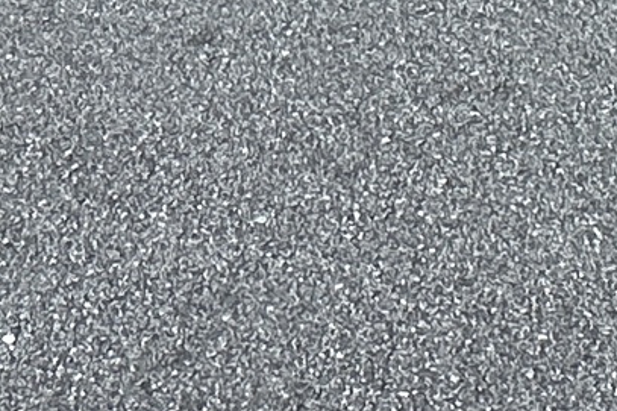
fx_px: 1884
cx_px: 605
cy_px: -1174
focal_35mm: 110
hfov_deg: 18.2
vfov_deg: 8.1
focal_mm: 2.22
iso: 40
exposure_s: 1/1416
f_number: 2.2
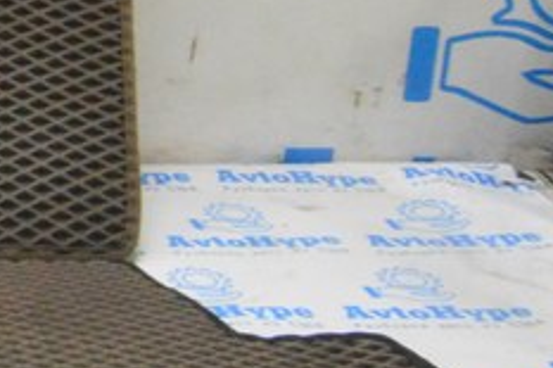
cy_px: -158
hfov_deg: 13.2
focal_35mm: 132
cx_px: -581
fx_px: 2026
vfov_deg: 10.1
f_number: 20
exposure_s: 1/15
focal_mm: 20
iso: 6400
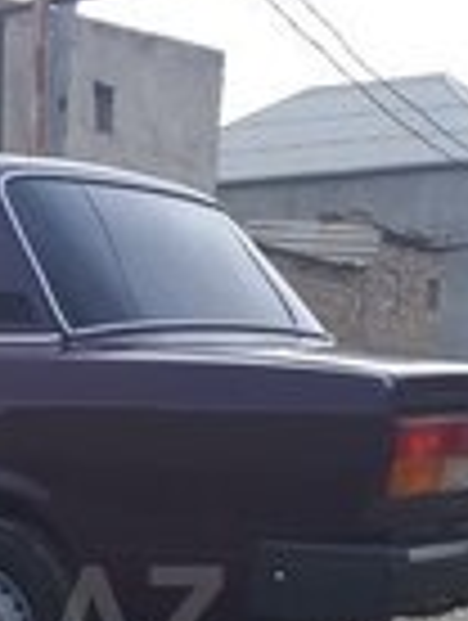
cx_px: -122
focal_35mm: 97
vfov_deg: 19.6
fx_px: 1743
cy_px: 616
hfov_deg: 14.7
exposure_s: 1/512
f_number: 1.9
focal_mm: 3.6
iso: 40
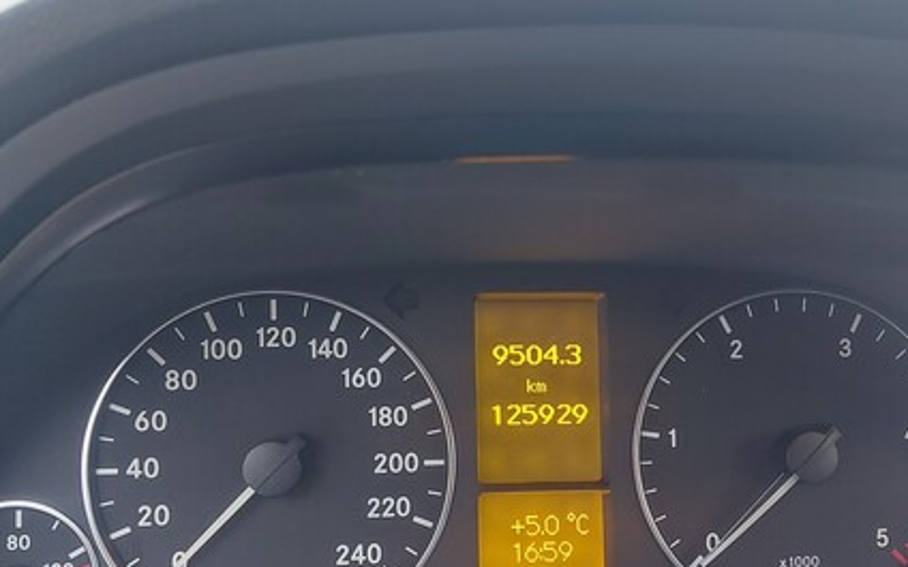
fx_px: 891
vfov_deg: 35.1
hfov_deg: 54.0
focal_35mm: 36
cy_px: 370
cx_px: 465
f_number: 1.8
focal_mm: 5.23
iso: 400
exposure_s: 1/24
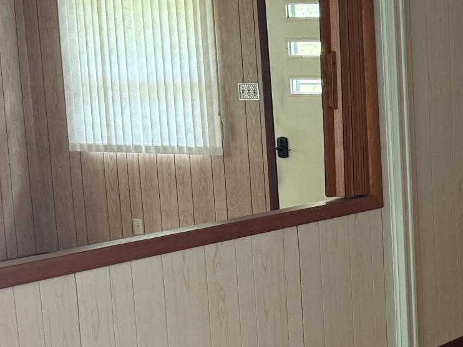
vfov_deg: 15.1
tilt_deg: -8.6
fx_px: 1298
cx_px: 612
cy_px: 283
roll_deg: +0.8
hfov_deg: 18.7
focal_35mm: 97
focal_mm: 6.76
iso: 250
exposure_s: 1/60
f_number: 1.78
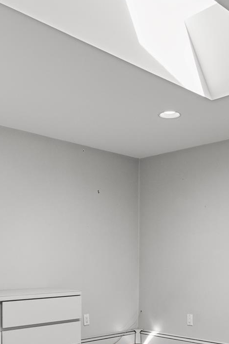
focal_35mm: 44
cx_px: 145
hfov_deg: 30.4
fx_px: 420
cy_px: 268
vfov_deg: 42.8
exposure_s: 1/20
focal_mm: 15
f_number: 8
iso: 500
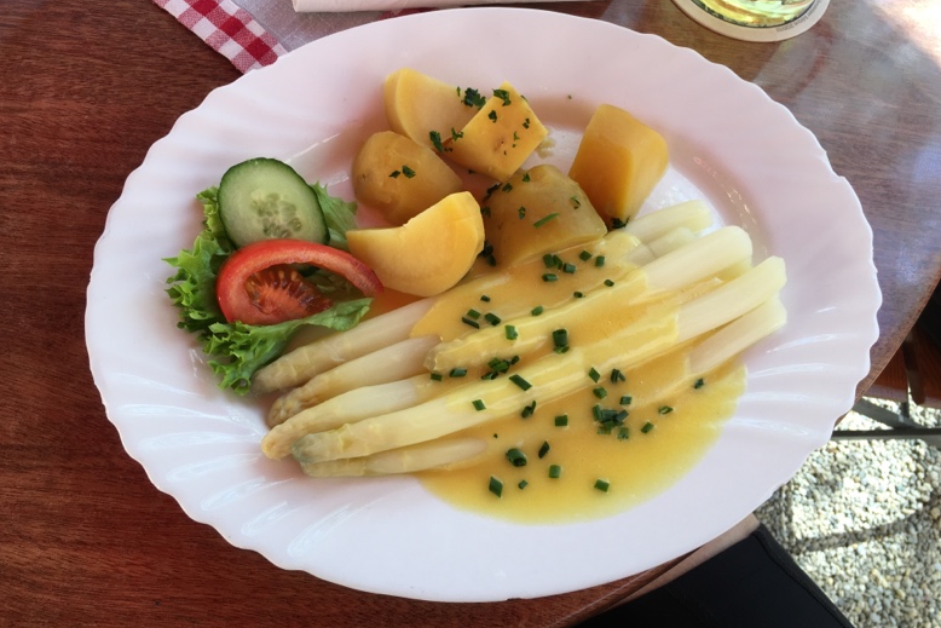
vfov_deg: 42.3
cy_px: 294
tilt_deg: -66.7
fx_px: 810
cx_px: 466
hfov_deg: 60.3
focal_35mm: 31
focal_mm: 4.15
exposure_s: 1/100
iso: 32
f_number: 2.2
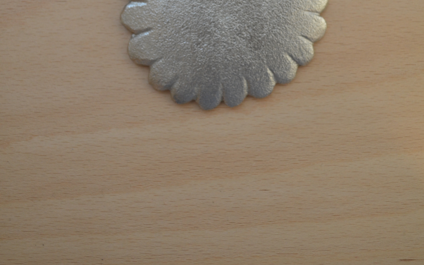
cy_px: 13
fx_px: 589
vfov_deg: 24.4
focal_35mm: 51
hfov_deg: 39.6
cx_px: 212
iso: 400
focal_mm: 22
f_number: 4.5
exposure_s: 1/80
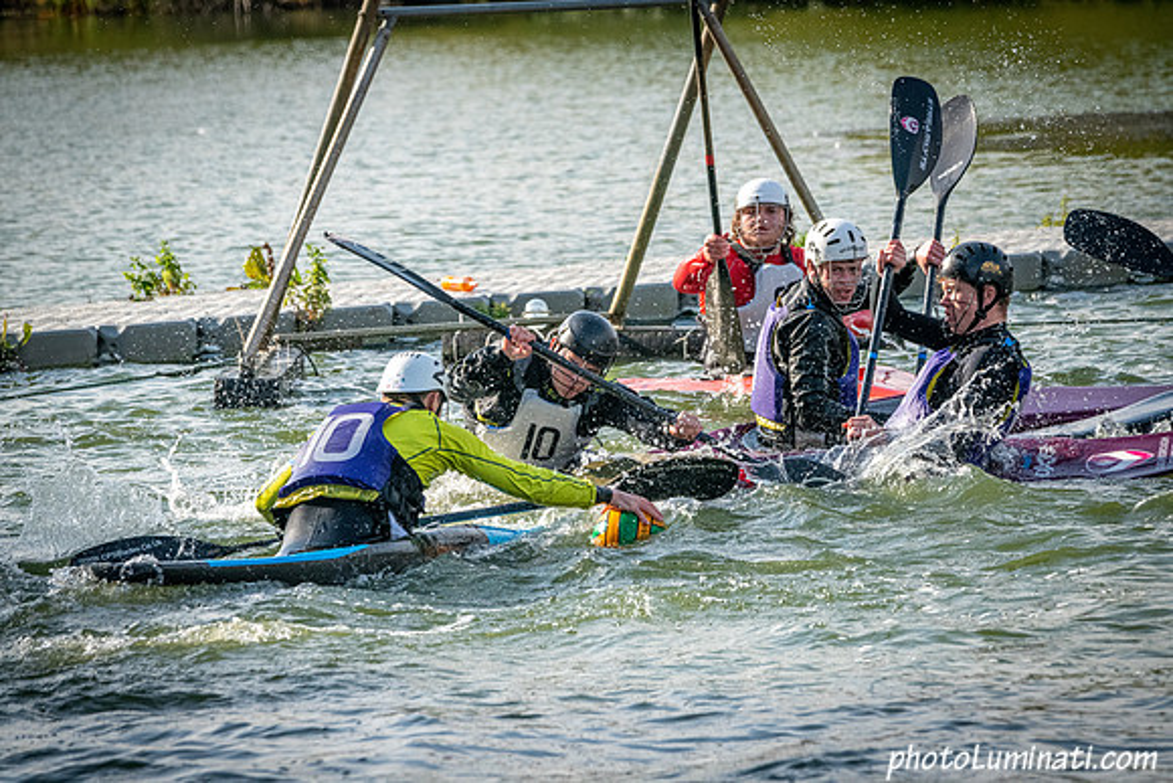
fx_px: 9777
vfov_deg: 4.6
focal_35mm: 300
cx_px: 586
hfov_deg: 6.9
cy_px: 392
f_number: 10
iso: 2500
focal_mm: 300
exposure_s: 1/3200
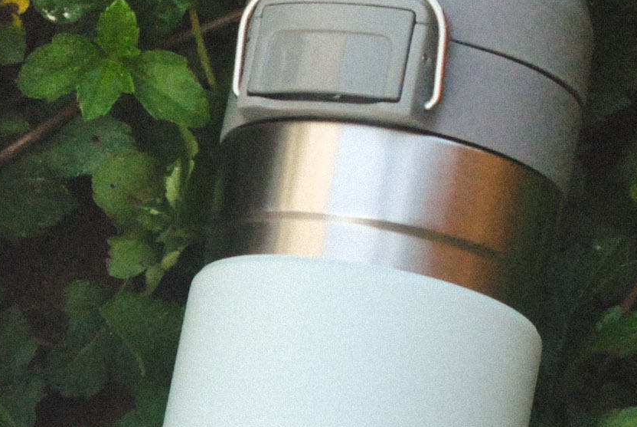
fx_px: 4328
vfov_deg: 5.6
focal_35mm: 244
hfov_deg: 8.3
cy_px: 496
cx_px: -217
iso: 720
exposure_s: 1/640
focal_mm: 35
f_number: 5.6
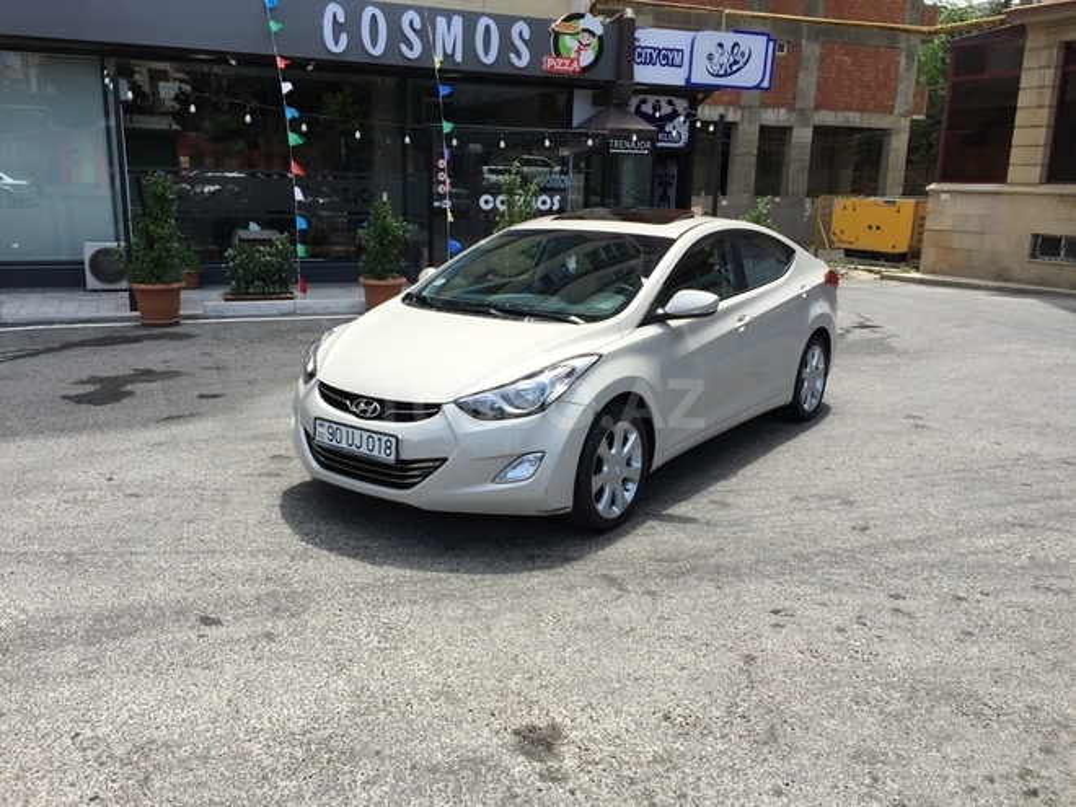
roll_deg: -3.1
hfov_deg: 61.7
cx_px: 538
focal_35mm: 29
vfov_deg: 48.2
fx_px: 901
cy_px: 404
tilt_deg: -13.9
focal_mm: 4.15
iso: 32
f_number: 2.2
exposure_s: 1/920
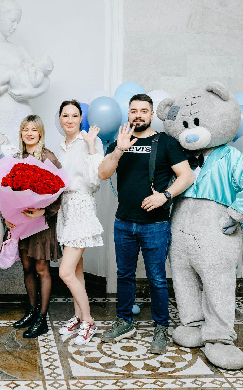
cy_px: 209
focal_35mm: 56
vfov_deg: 36.3
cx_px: 17
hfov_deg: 22.5
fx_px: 593
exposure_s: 1/160
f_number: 4
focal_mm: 28
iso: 320
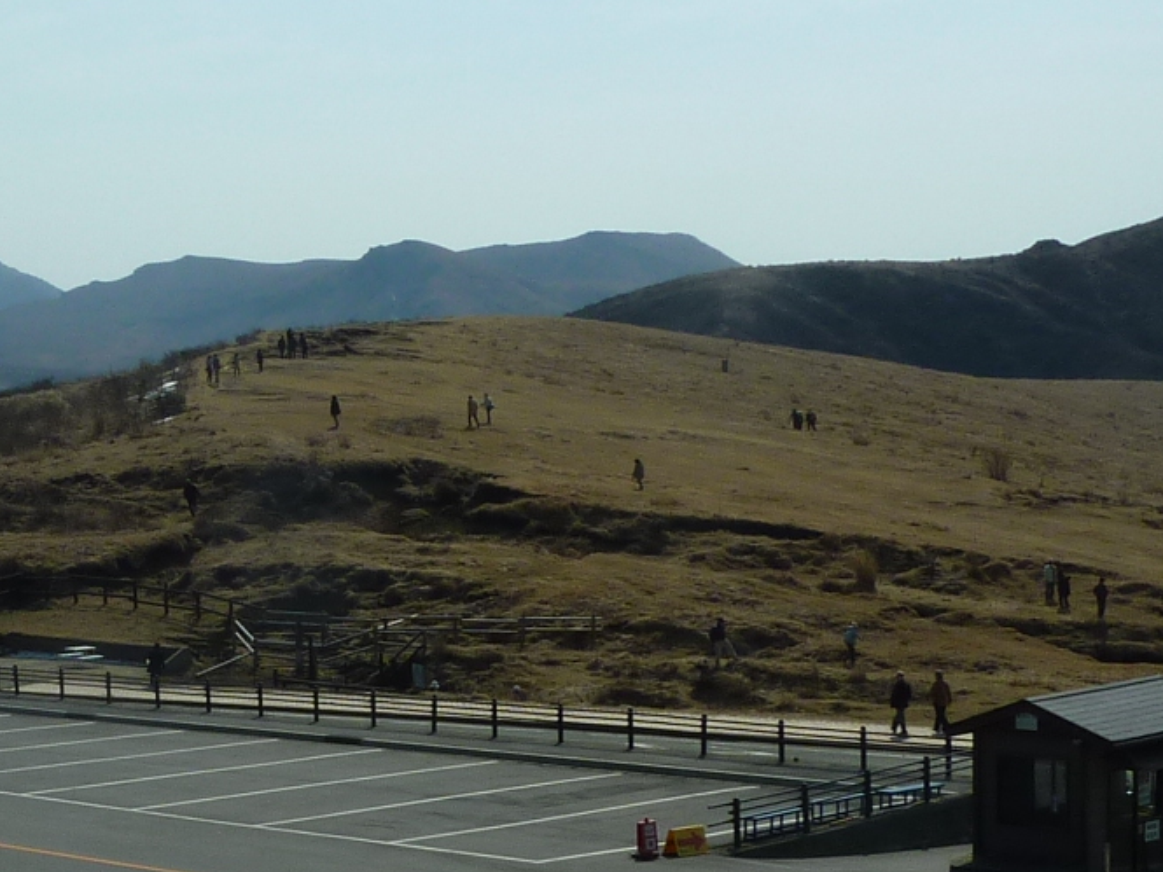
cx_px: 91
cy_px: 652
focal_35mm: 77
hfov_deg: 24.5
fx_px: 2587
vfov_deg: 19.0
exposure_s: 1/800
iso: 80
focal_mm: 4.1
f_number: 5.6
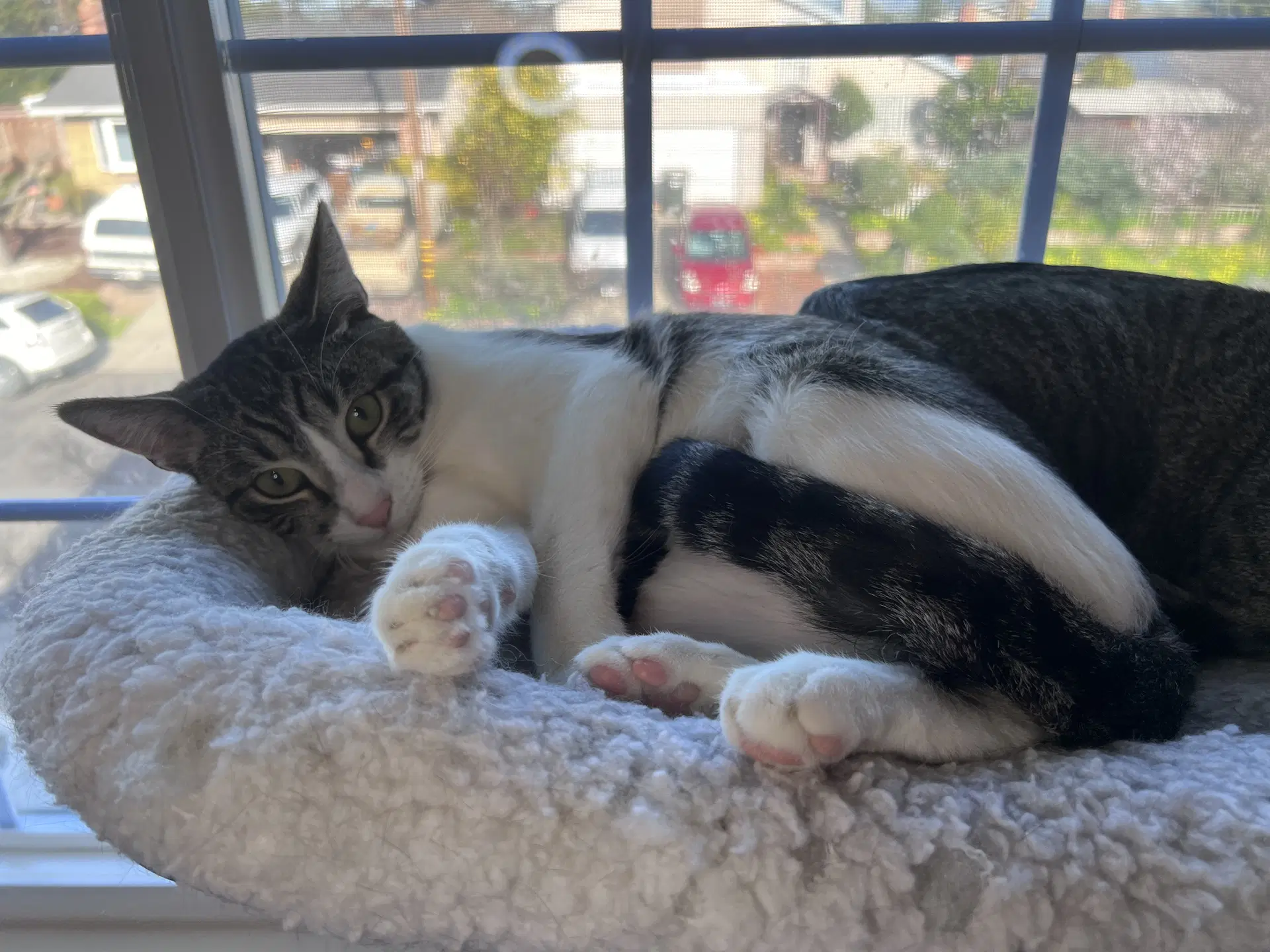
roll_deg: +1.7
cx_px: 635
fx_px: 954
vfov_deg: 53.1
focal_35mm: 26
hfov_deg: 67.3
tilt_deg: -25.0
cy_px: 476
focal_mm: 5.7
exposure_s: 1/347
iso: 50
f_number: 1.5
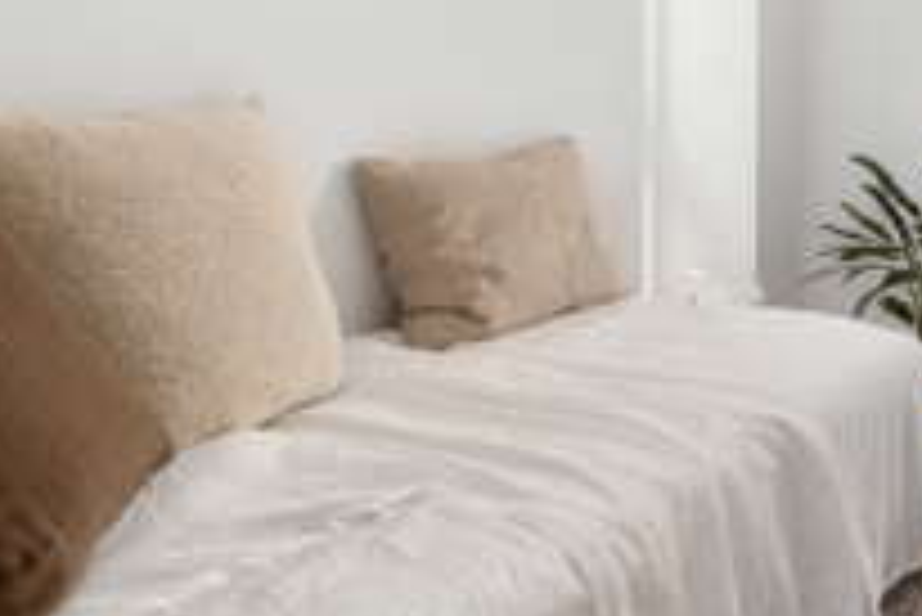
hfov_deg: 42.7
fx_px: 1102
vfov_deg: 30.0
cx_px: 778
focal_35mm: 43
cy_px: 72
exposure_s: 1.3
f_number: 8
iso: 100
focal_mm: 14
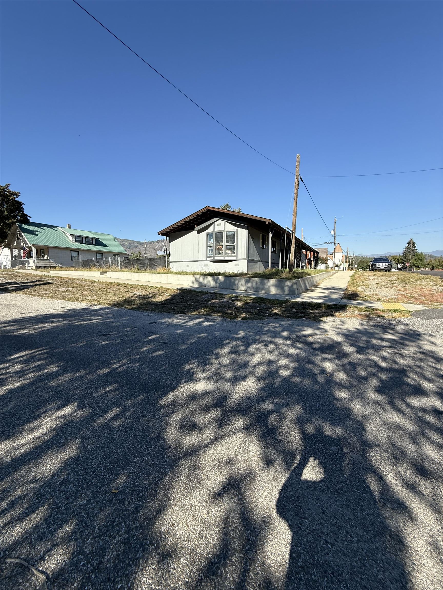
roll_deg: +0.0
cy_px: 295
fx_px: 239
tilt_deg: -3.6
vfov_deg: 102.1
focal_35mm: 14
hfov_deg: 85.7
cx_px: 222
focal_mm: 2.22
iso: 50
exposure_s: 1/1259
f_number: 2.2
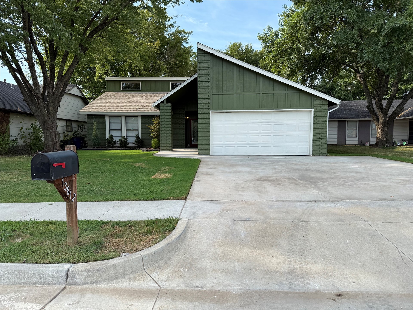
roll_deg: +0.1
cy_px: 155
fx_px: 286
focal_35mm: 24
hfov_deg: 71.6
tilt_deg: -3.6
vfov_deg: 56.8
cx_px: 206
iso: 80
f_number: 1.78
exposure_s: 1/1770
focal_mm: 6.76
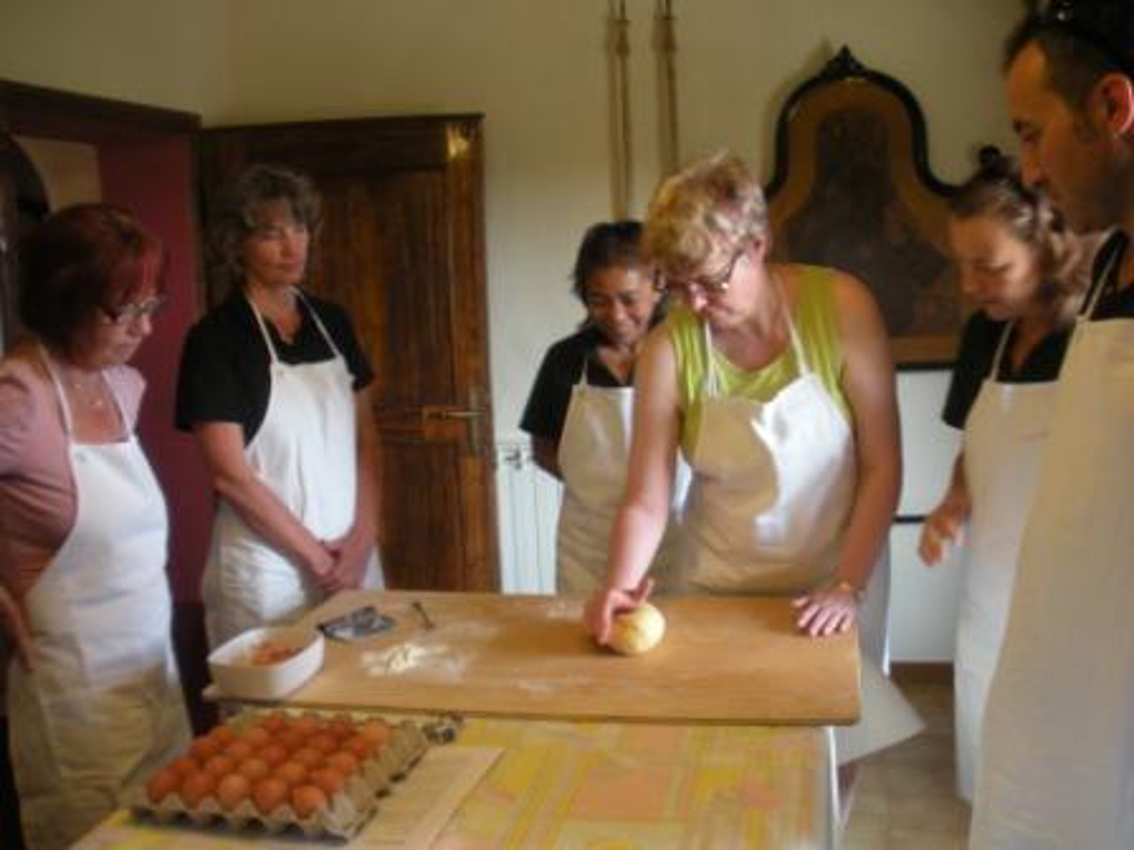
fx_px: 1147
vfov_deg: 40.7
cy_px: 425
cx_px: 567
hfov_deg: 52.6
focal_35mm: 35
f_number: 3.5
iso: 200
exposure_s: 1/11.2
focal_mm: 6.3
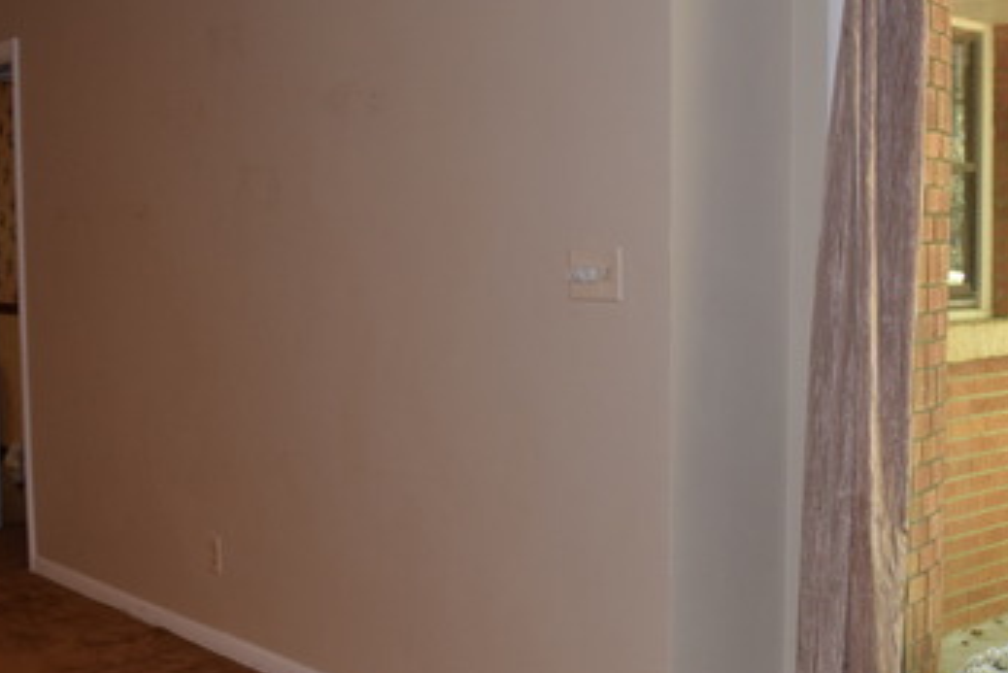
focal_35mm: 50
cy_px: 336
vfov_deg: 27.0
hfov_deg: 39.4
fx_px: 1401
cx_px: 609
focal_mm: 18
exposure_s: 1/100
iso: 800
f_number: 5
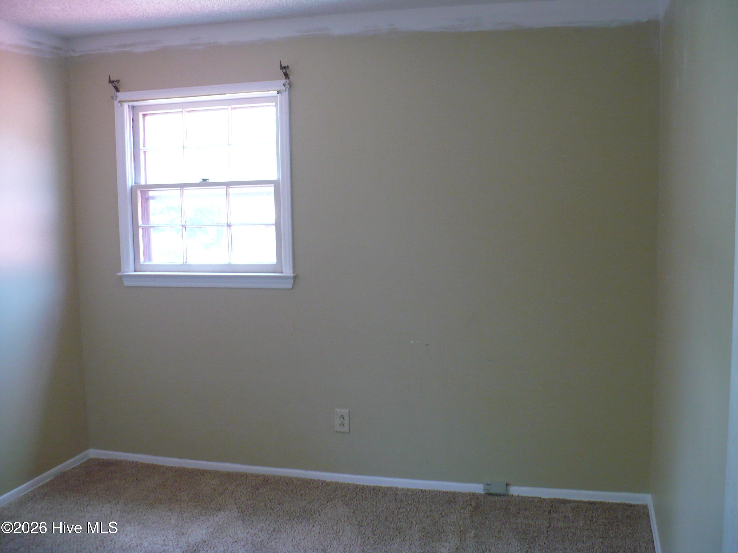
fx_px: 789
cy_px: 276
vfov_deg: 38.7
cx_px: 369
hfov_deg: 50.1
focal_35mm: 37
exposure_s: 1/30
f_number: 2.8
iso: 200
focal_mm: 6.1
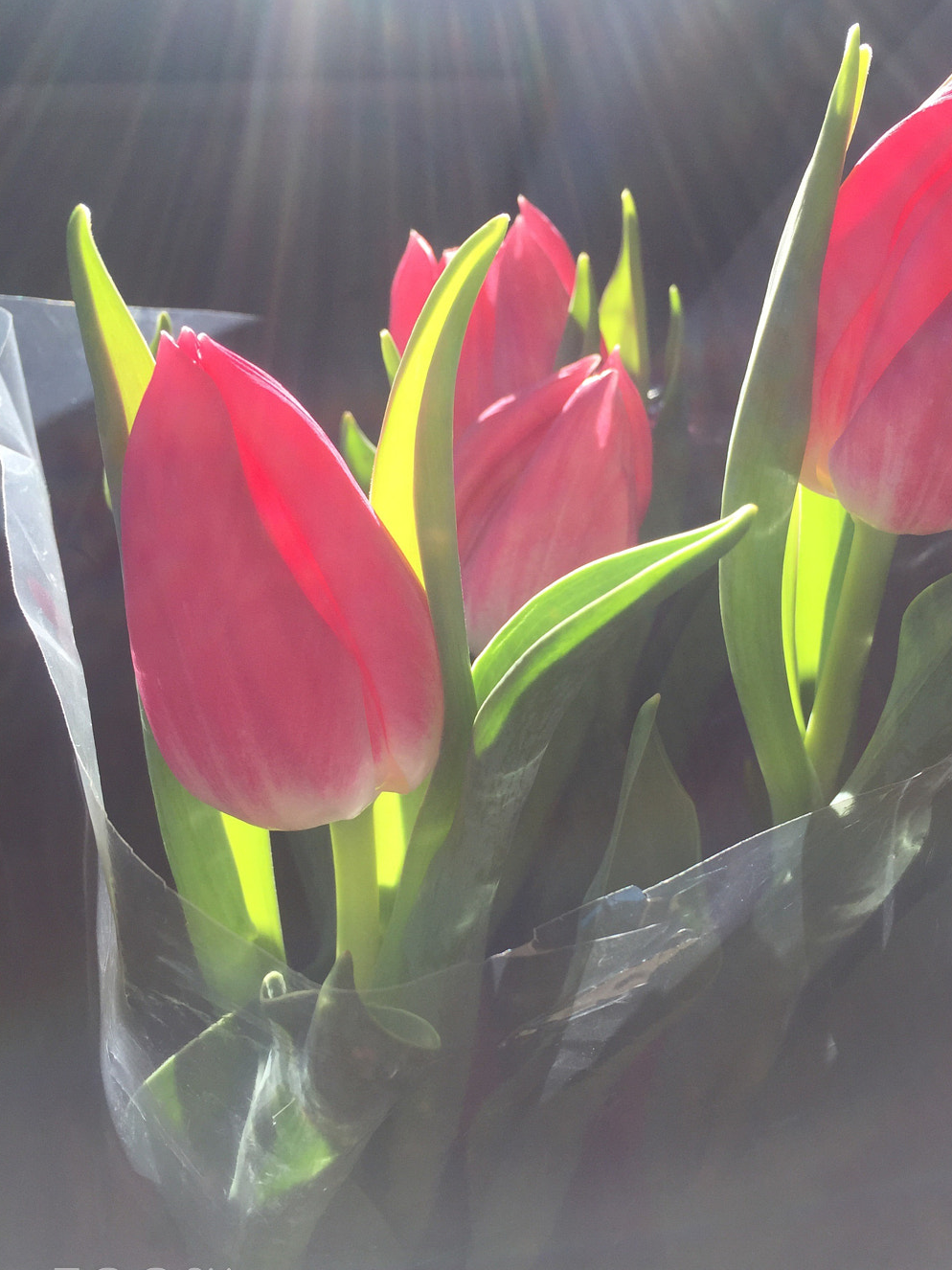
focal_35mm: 35
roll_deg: -2.6
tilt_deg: -26.1
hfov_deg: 40.5
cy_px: 649
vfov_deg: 52.6
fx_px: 1284
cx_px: 568
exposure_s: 1/465
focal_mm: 4.15
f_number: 2.2
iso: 32
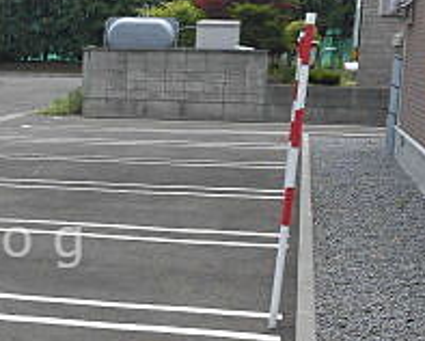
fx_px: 957
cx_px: -54
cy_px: 242
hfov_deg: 23.4
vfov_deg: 20.1
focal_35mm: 76
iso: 100
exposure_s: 1/500
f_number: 3.1
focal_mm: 4.3
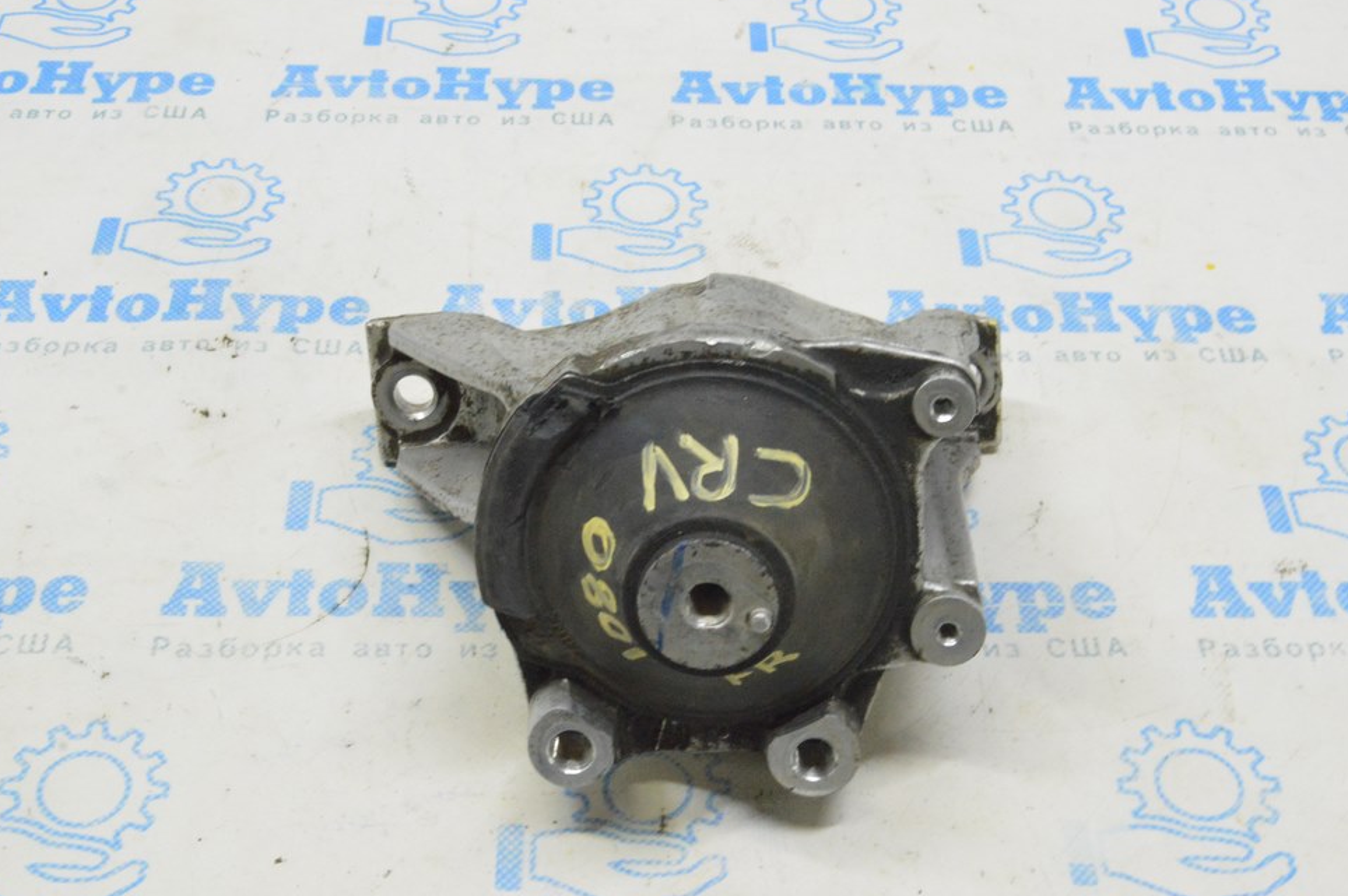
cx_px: 706
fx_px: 1908
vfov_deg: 26.4
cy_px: 455
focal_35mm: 51
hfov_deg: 38.9
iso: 6400
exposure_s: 1/15
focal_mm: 32
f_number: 20
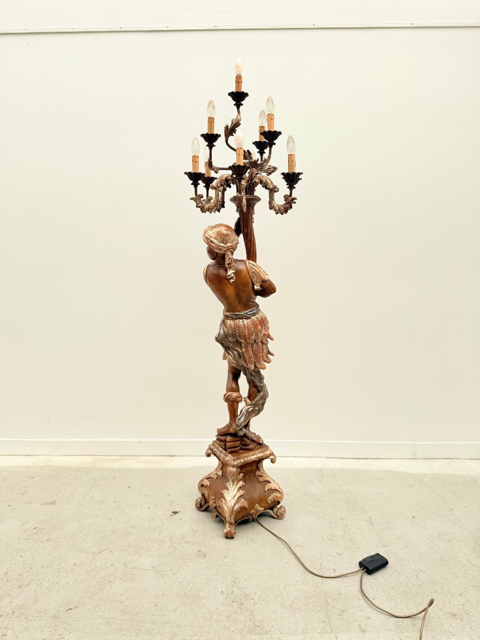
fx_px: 444
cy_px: 320
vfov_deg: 71.6
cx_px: 240
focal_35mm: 24
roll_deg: +0.3
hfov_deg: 56.8
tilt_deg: -10.2
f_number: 1.78
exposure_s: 1/539
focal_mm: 6.76
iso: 80
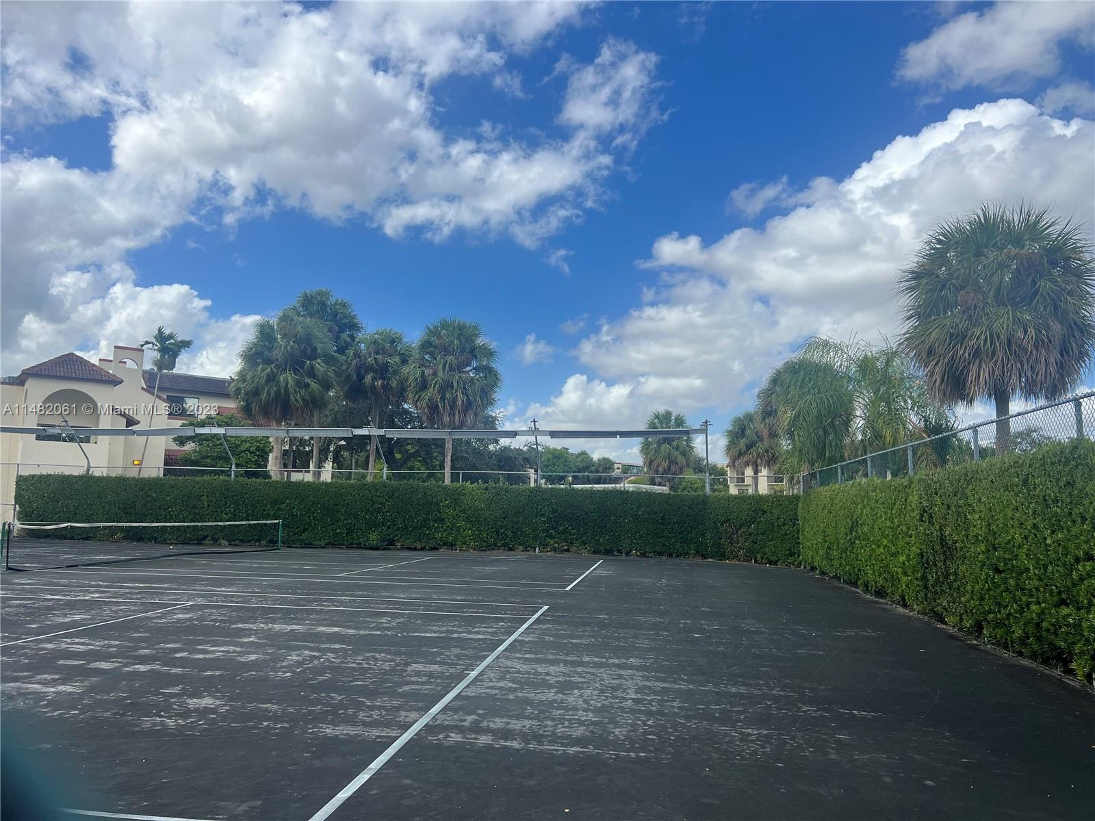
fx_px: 822
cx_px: 548
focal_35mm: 26
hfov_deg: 67.3
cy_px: 410
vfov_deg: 53.1
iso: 50
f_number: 1.5
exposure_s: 1/3704
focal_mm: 5.7
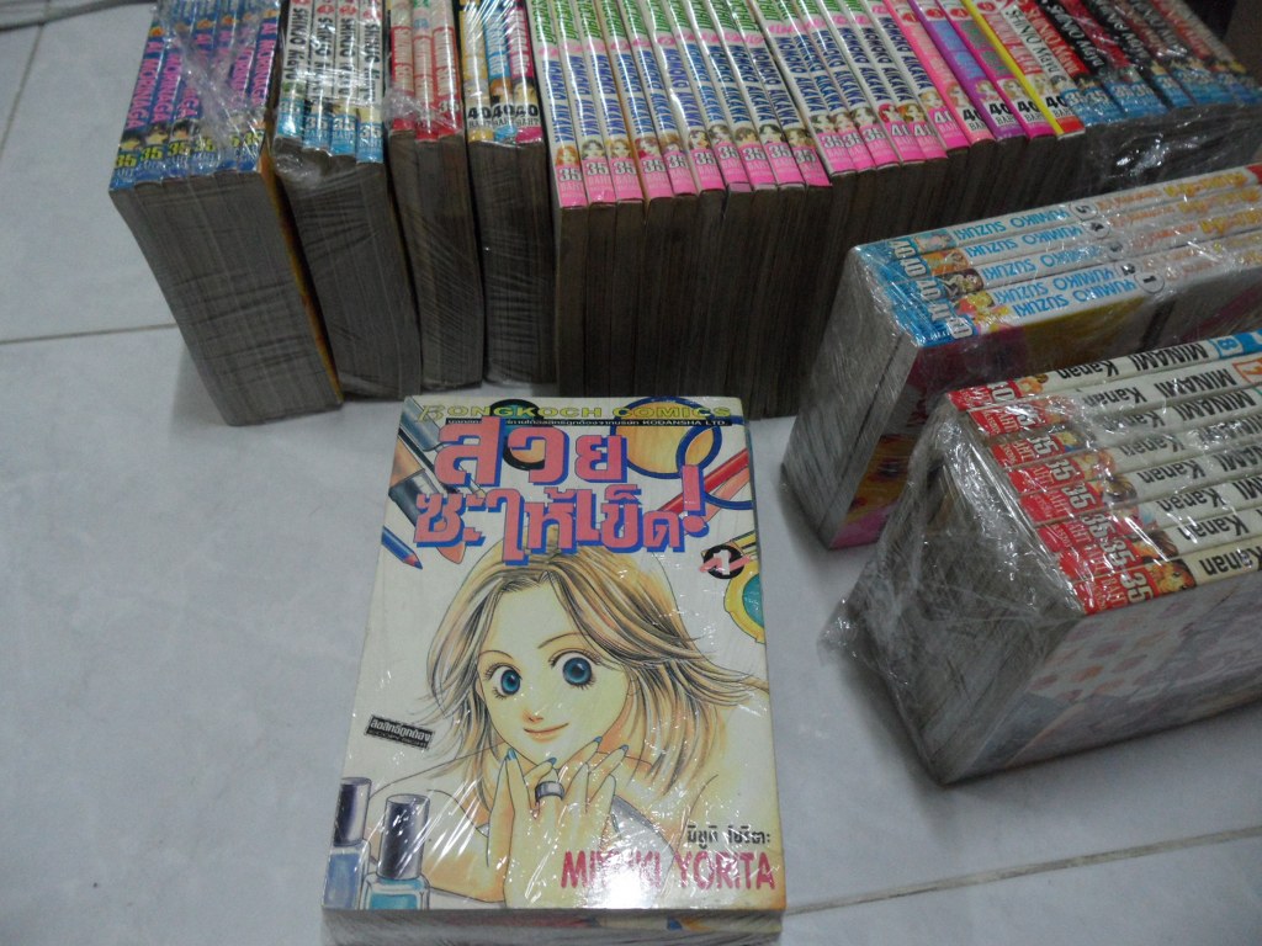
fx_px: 984
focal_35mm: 27
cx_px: 631
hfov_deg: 65.3
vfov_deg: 51.4
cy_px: 473
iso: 400
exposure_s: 1/10
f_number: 3.5
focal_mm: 4.9
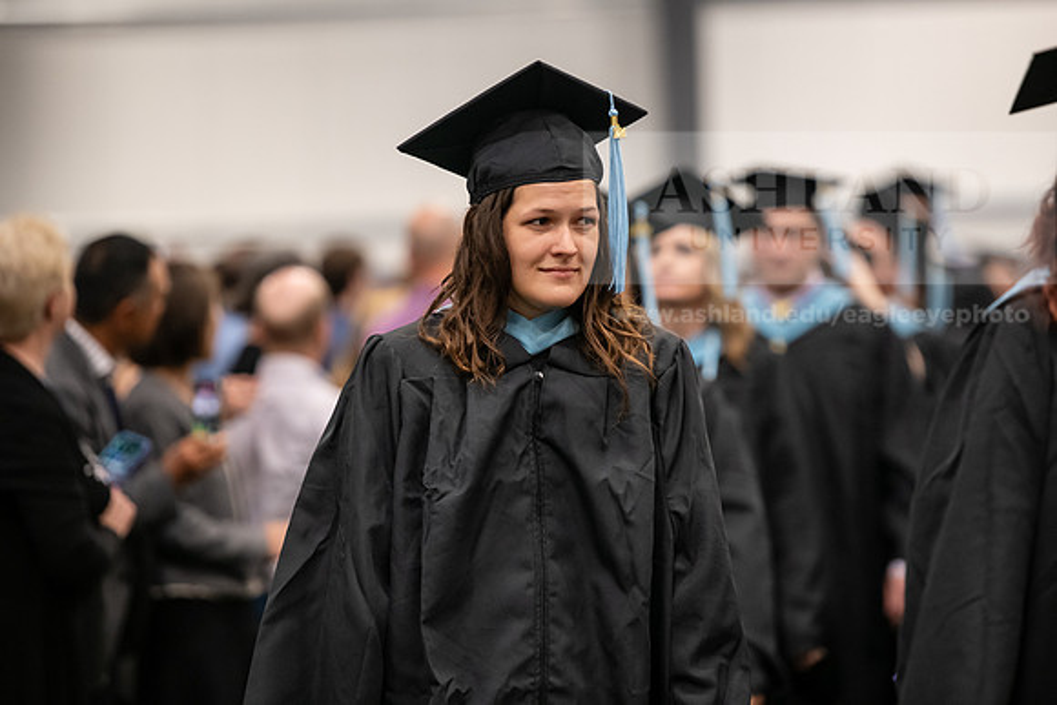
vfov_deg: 7.6
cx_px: 528
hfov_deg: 11.4
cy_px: 352
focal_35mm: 180
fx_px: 5286
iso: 2500
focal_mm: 180
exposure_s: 1/200
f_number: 3.2
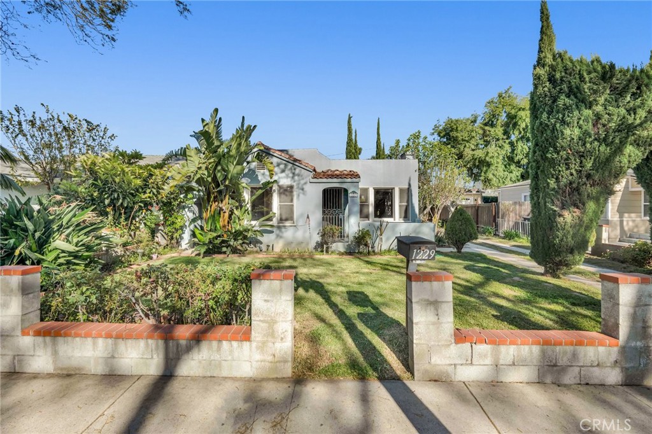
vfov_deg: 73.7
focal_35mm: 16
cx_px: 326
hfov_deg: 96.8
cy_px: 217
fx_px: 290
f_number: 8
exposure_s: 1/125
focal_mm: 16
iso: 100
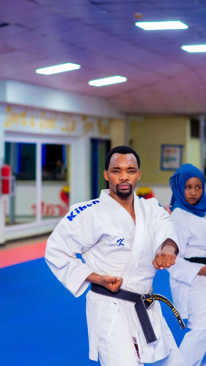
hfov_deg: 10.7
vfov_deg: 18.9
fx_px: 1098
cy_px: 213
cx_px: 122
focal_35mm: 113
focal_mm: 85
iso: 1250
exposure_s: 1/100
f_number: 2.8
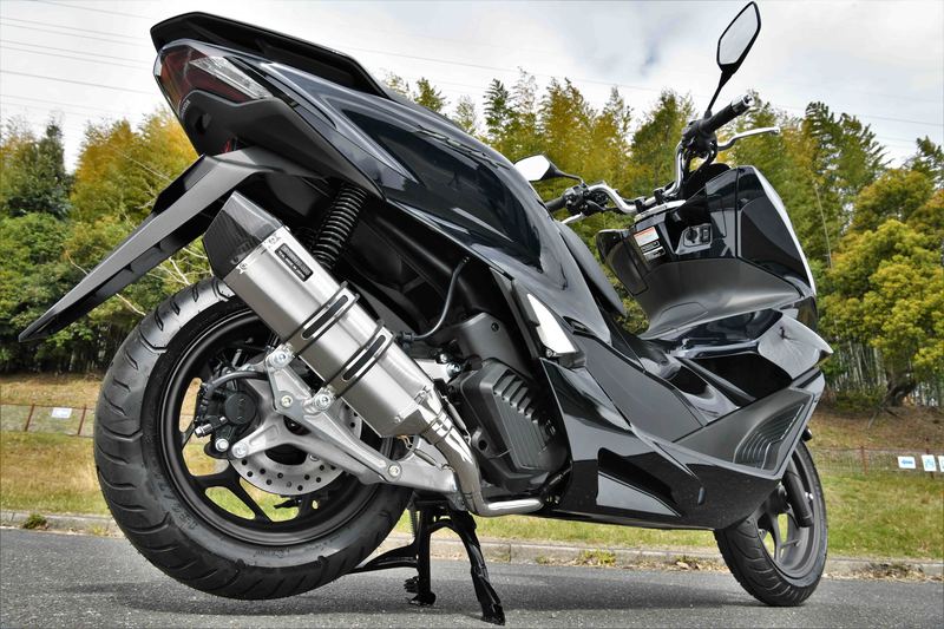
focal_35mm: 26
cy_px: 314
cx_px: 472
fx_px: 682
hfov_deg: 69.4
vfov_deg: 49.5
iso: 800
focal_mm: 26
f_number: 13
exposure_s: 1/500
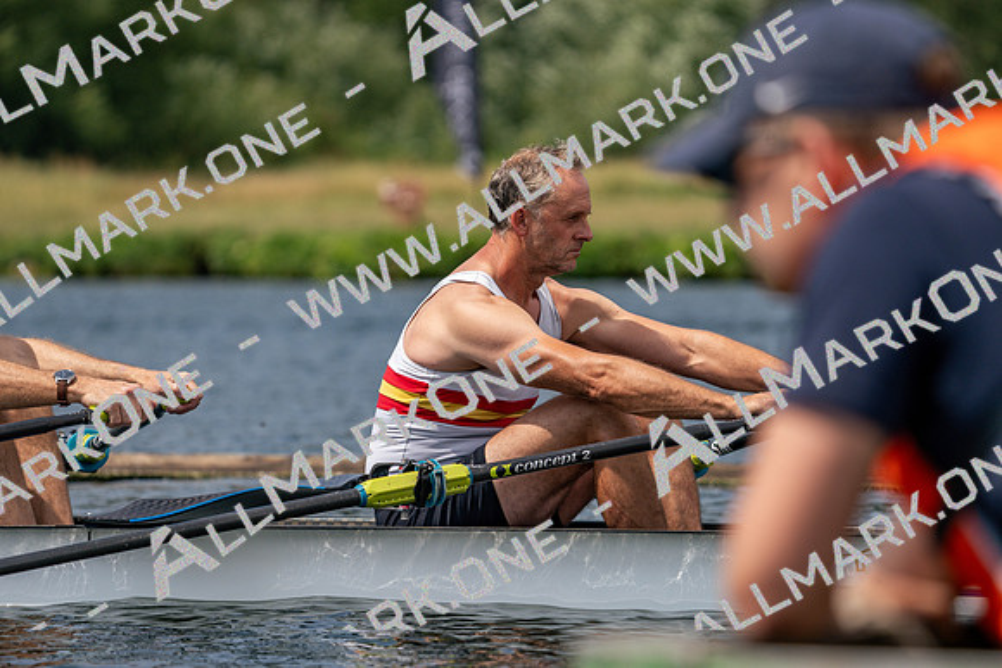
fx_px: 8936
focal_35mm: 321
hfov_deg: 6.4
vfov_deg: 4.3
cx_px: 501
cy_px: 334
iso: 200
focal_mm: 321
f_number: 6.3
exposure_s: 1/1600
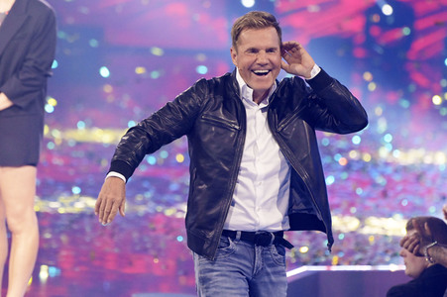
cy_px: 148
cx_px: 224
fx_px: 4839
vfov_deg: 3.5
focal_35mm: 390
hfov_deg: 5.3
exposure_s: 1/400
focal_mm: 390
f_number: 5.6
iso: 8000
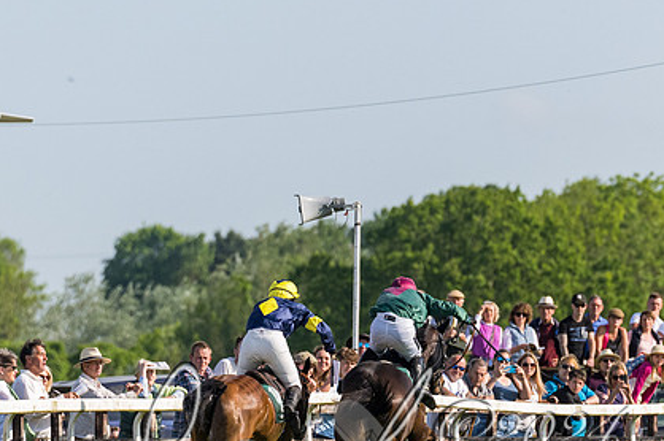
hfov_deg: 3.2
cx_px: 425
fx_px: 11740
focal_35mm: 637
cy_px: 459
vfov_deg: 2.2
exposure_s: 1/6400
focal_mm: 200
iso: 500
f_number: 4
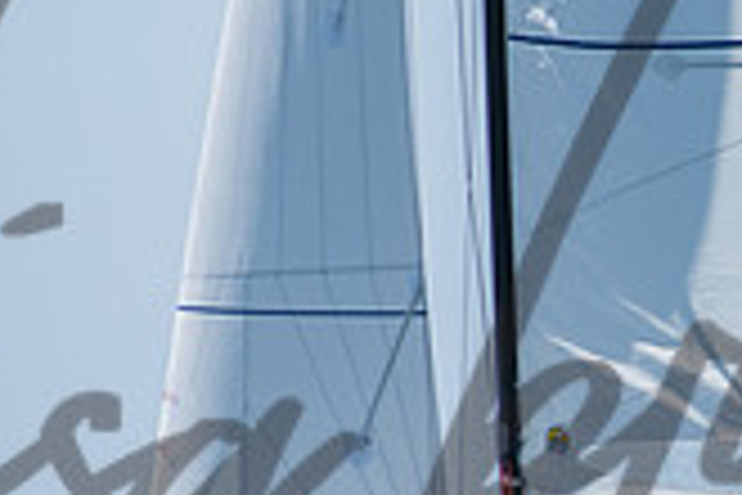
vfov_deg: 1.4
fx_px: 19950
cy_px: 389
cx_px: 769
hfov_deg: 2.1
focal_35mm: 968
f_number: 6.3
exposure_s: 1/1000
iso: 200
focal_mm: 180
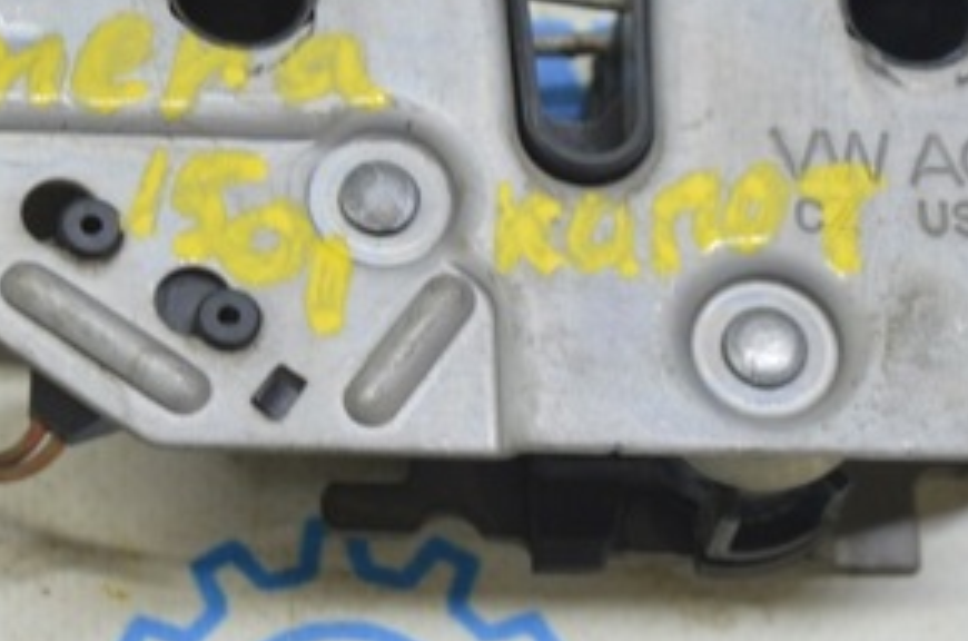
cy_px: 129
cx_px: 287
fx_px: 4266
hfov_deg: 12.9
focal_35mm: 159
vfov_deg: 8.6
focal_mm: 48
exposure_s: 1/20
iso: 400
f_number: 5.6
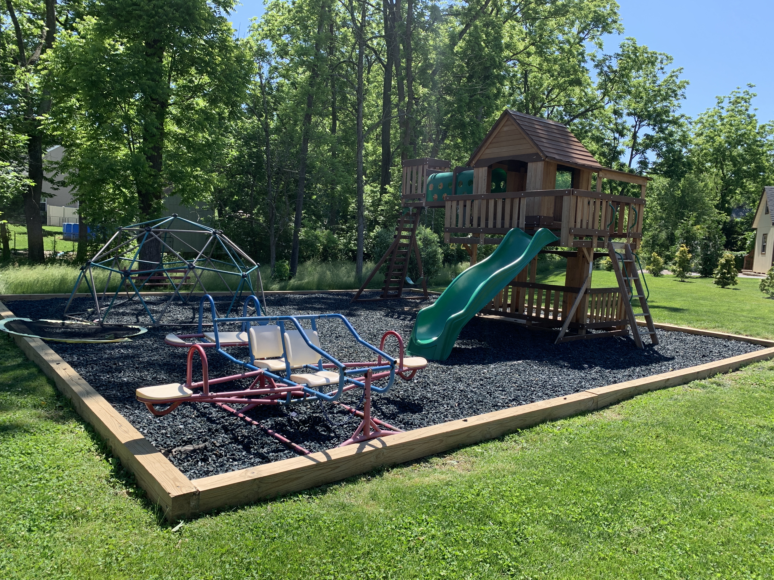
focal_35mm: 26
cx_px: 387
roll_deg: -2.7
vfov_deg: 53.1
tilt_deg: -6.0
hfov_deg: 67.3
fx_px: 581
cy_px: 290
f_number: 1.8
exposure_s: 1/678
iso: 25
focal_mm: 4.25
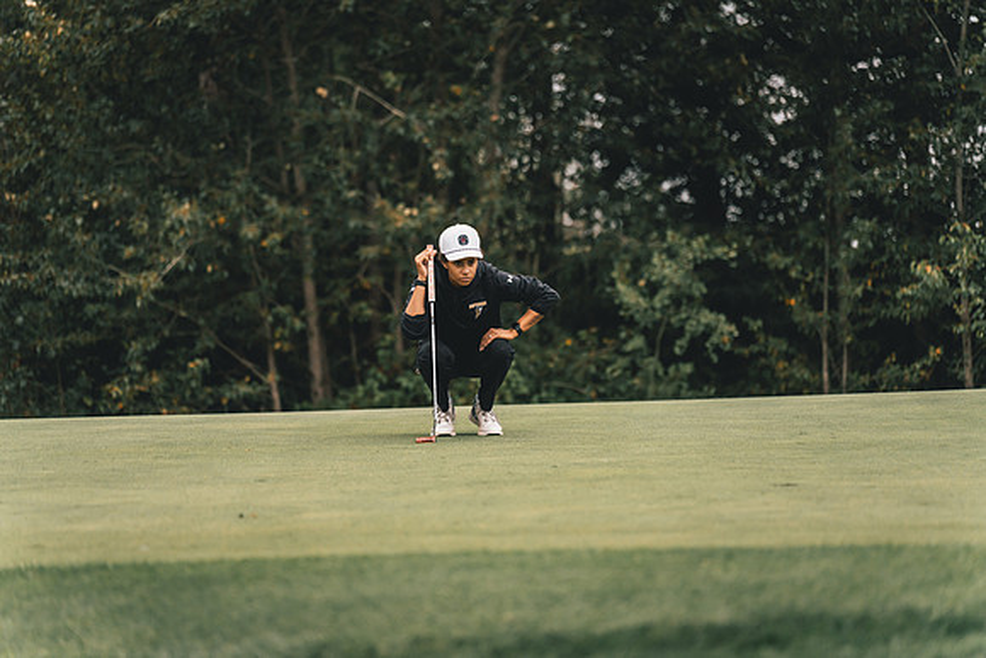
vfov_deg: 9.2
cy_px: 329
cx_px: 493
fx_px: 4109
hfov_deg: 13.7
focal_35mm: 150
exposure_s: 1/3200
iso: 800
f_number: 2.8
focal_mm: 150
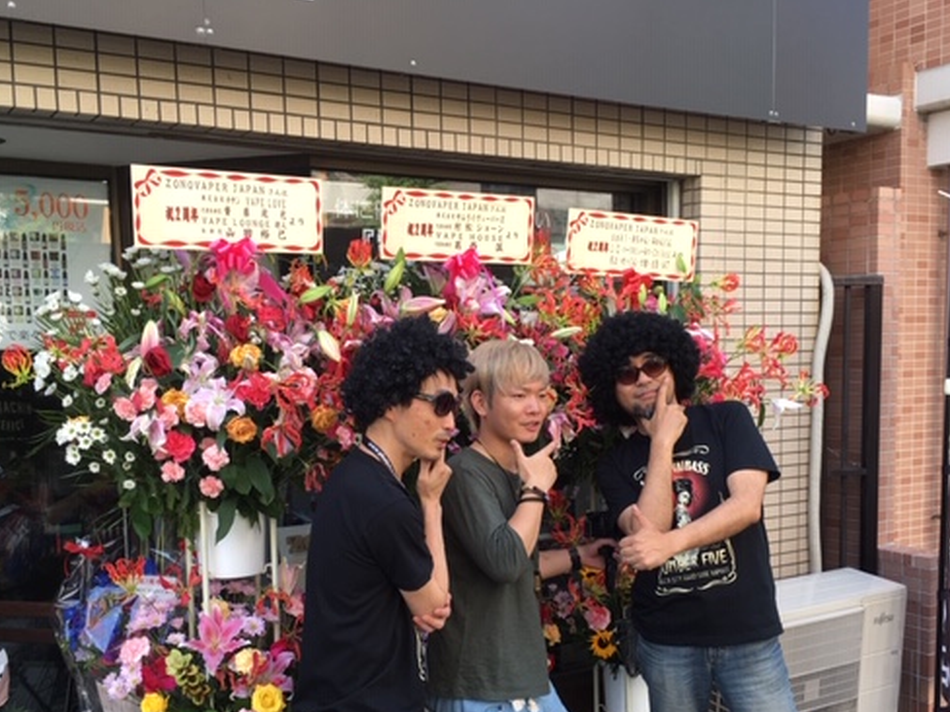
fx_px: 1043
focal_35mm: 38
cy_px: 457
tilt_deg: -6.1
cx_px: 504
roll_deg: +0.7
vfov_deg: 37.4
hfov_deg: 48.9
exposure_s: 1/120
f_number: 2.2
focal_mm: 4.15
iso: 25
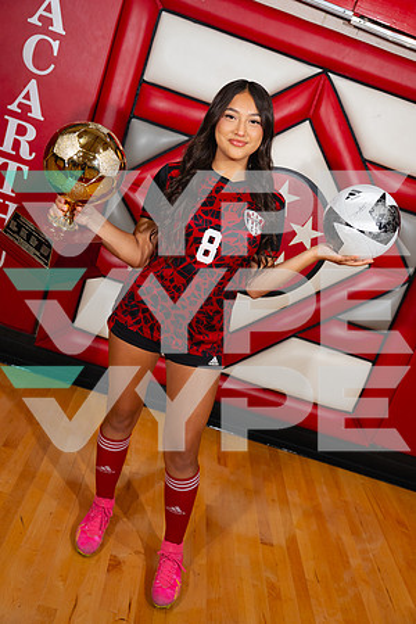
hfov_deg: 40.0
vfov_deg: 57.2
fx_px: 572
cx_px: 208
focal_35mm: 33
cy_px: 312
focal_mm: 33
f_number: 4
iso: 1000
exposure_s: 1/250
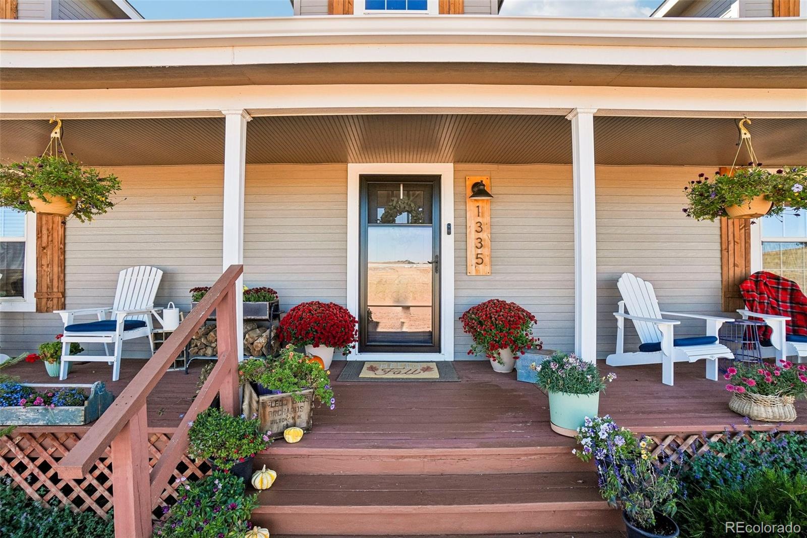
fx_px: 336
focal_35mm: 15
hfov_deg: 100.4
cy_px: 269
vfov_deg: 77.3
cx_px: 404
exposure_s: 1/250
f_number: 8
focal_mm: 10
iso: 400
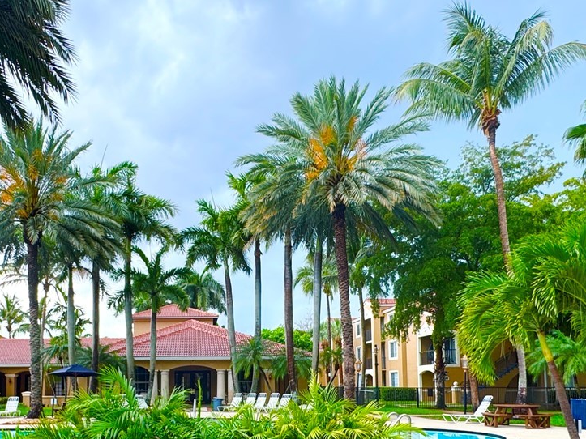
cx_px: 203
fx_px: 525
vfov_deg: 43.2
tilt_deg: +2.6
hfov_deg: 57.3
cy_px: 356
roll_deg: +0.5
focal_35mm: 31
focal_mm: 2.22
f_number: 2.2
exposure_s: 1/99
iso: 64
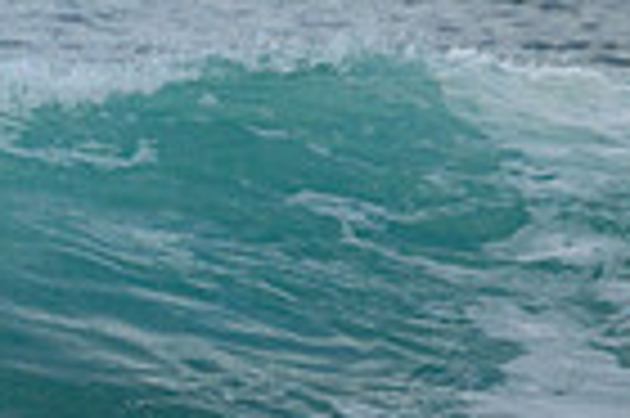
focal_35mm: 3319
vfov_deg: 0.4
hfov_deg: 0.6
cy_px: -101
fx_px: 58014
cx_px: -662
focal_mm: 800
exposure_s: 1/2000
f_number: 11
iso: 1000
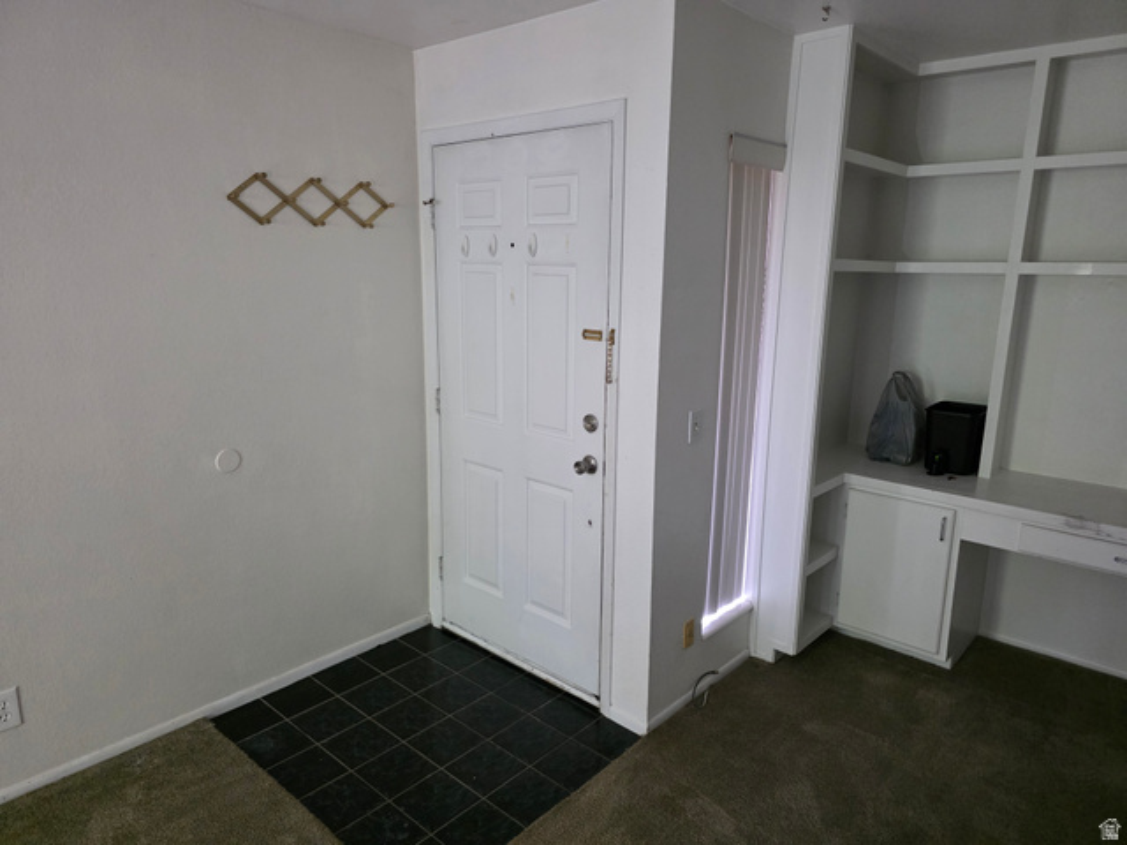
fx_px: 749
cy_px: 422
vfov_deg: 58.9
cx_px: 564
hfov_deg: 73.9
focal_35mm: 23
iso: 1250
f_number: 1.7
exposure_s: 1/120
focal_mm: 6.3
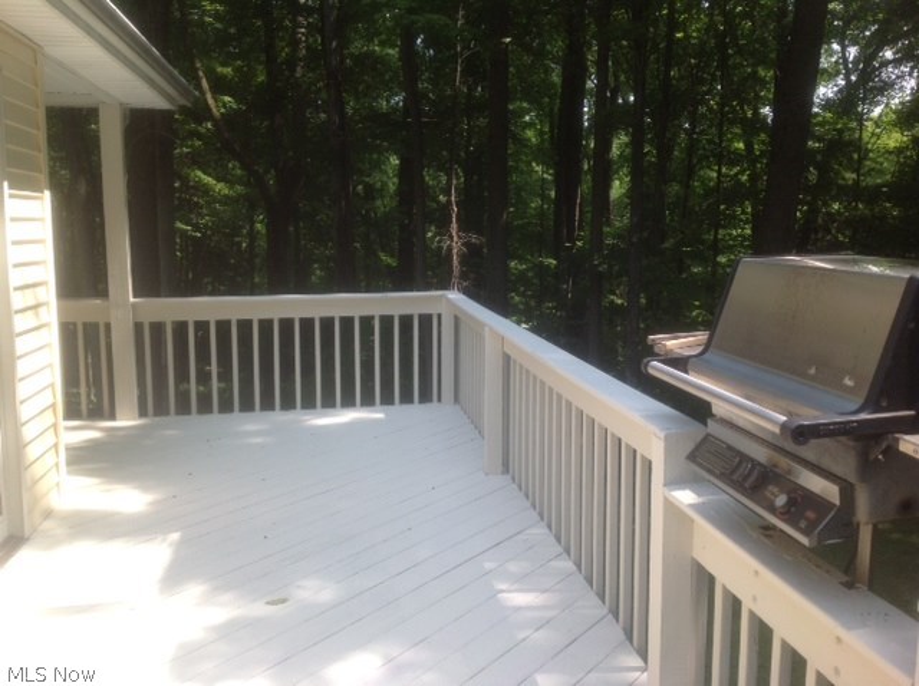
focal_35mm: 35
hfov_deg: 52.7
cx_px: 460
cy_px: 343
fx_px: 928
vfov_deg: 40.6
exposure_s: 1/403
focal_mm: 4.28
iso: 50
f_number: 2.4
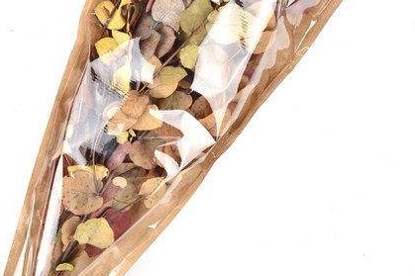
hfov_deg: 31.9
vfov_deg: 20.9
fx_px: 726
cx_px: 192
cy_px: 9
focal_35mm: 63
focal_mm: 22
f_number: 3.8
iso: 100
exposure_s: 1/30
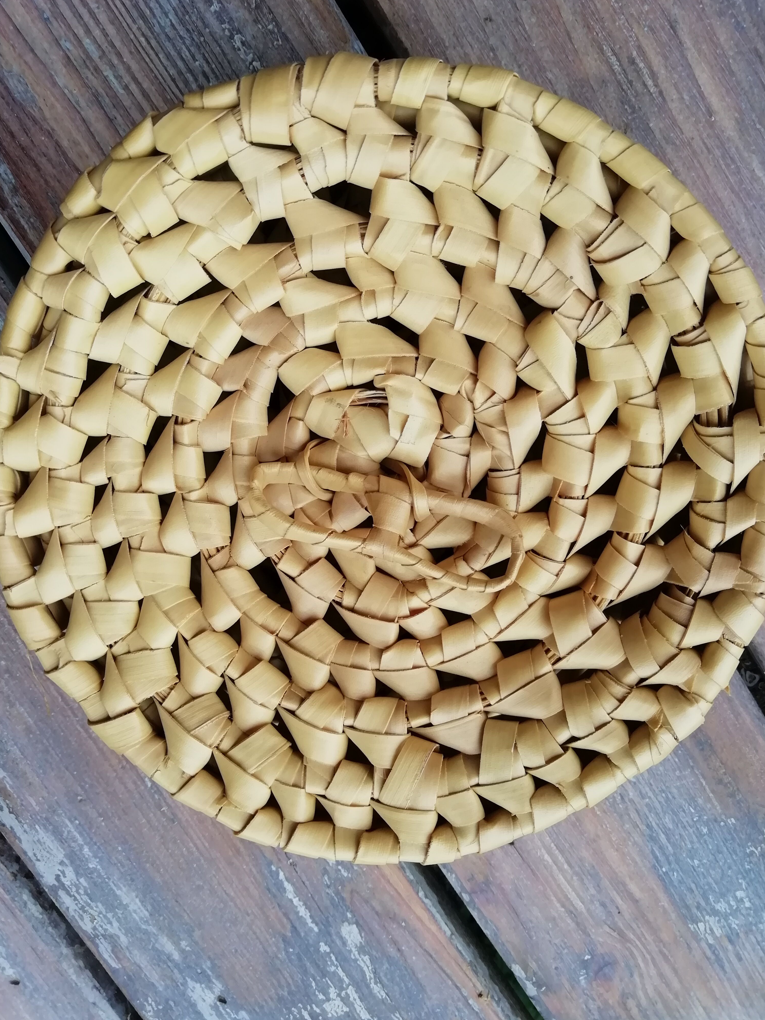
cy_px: 511
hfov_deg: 51.3
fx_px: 796
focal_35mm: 27
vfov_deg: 65.3
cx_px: 391
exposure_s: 1/258
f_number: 2.2
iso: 50
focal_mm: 3.21
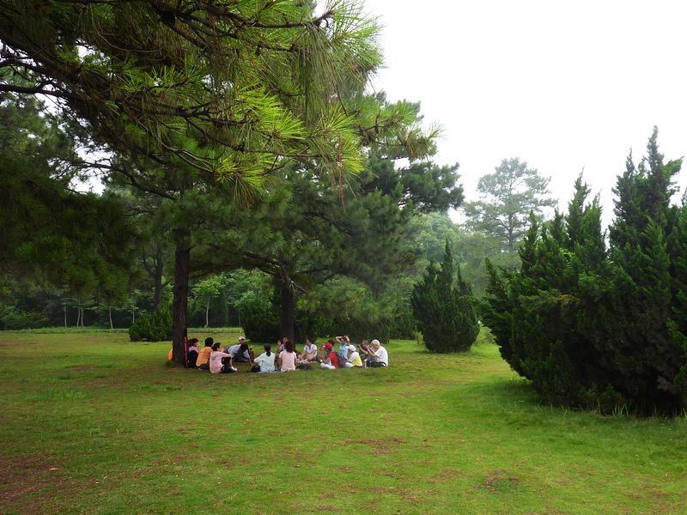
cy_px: 258
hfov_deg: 58.4
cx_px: 344
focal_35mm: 31
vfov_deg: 45.4
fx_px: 615
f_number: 4
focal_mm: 4.1
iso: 80
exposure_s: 1/160
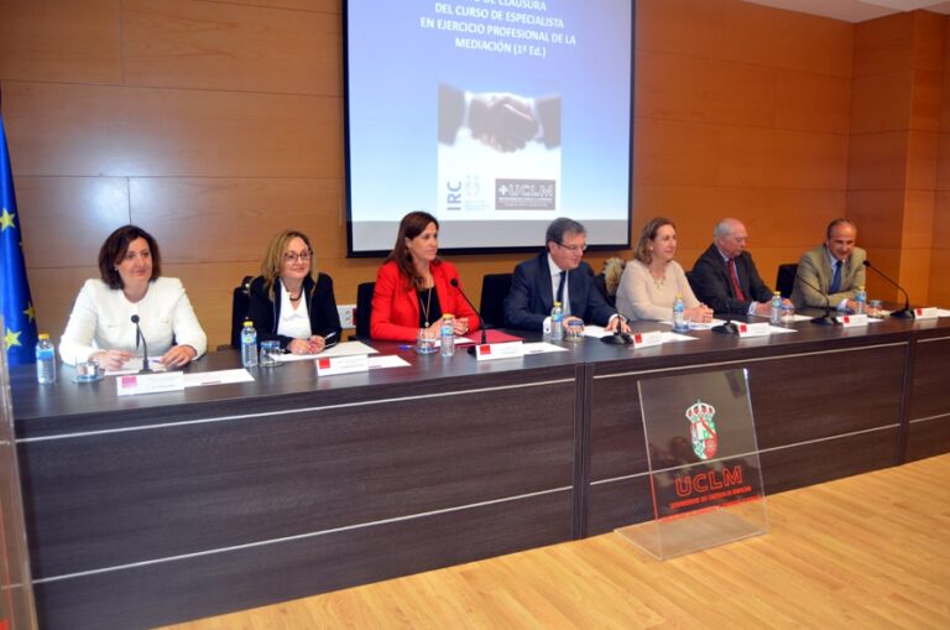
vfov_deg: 47.8
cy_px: 315
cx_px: 475
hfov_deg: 67.5
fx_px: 711
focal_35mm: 27
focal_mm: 18
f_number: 3.5
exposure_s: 1/60
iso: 720
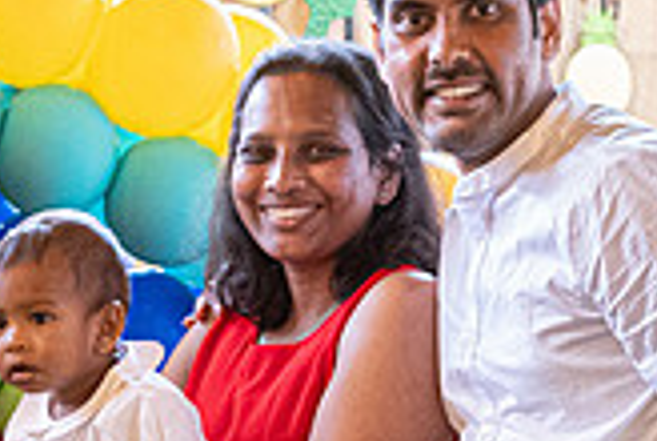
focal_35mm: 286
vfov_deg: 4.8
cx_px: -220
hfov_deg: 7.1
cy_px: 383
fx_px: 5229
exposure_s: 1/60
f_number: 2.8
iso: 3200
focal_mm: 50
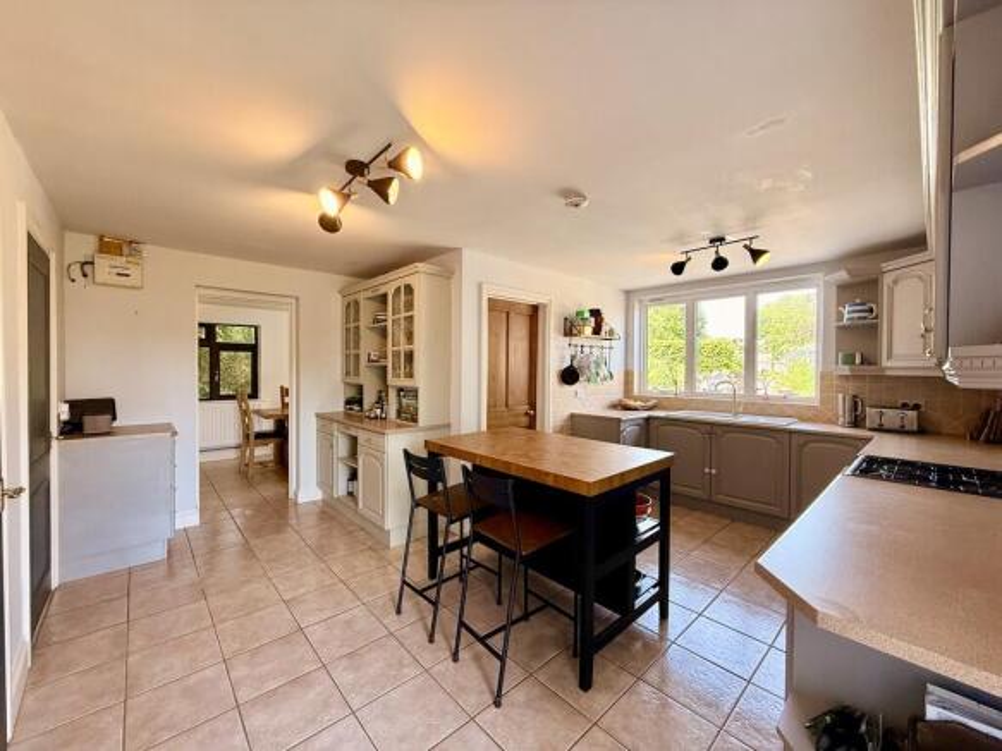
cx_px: 501
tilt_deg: -0.5
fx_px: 405
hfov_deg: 102.1
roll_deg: -0.4
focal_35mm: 14
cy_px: 376
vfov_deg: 85.7
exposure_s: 1/99
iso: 160
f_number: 2.2
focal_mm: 2.22
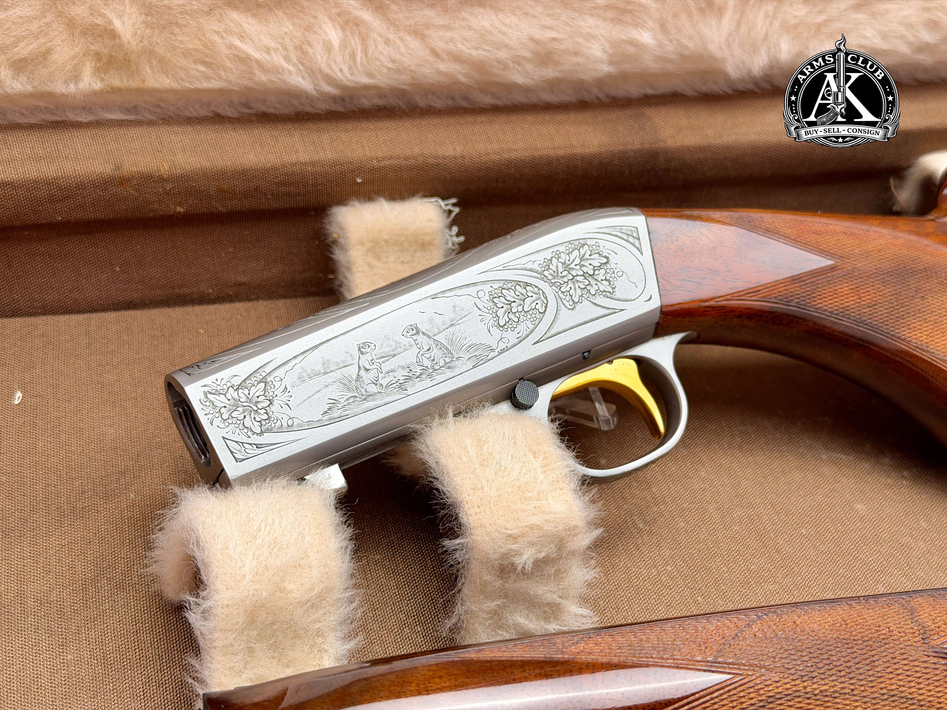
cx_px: 474
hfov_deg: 39.7
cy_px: 355
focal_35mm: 48
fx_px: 1313
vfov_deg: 30.3
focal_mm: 6.76
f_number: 1.8
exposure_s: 1/350
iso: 64
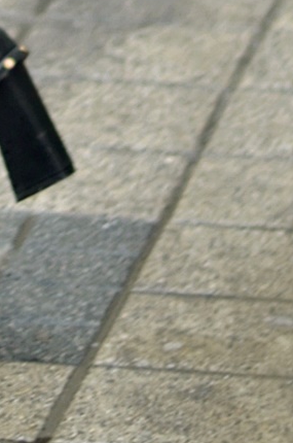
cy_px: -763
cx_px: -586
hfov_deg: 2.6
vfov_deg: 3.8
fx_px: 6459
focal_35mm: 527
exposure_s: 1/500
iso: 100
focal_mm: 50
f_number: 1.8
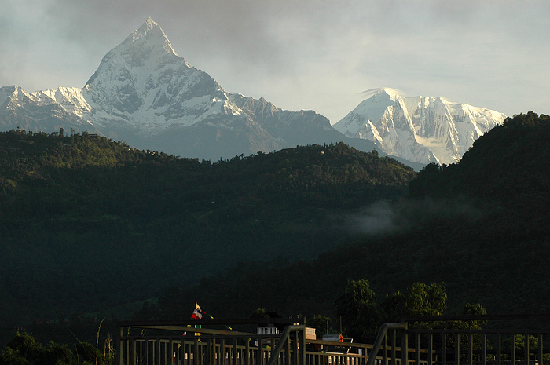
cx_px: 275
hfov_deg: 15.2
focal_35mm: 135
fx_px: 2060
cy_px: 182
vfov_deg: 10.1
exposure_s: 1/125
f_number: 16
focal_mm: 90
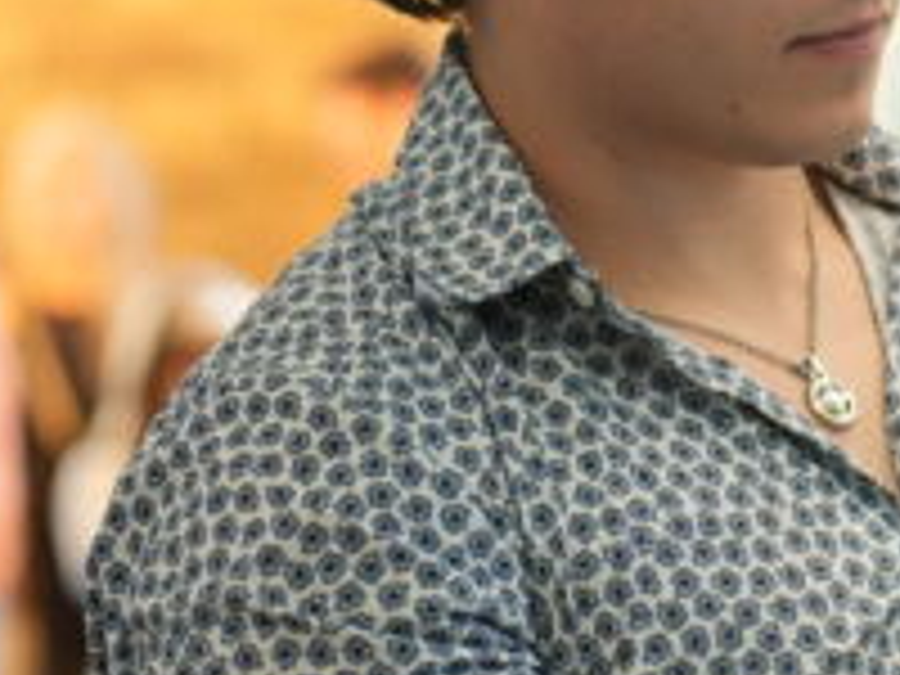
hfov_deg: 7.1
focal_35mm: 277
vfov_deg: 5.4
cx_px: 940
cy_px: 54
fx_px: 7202
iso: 1000
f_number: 2.8
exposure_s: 1/235
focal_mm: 75
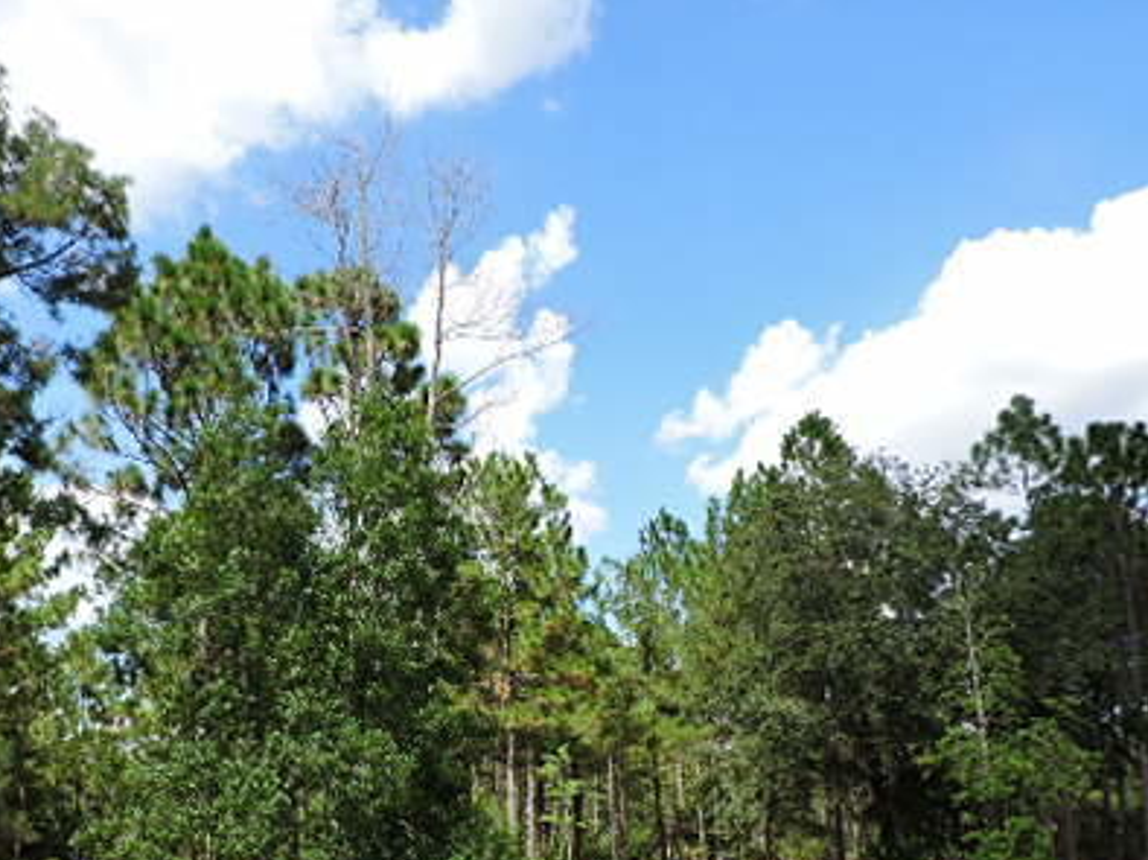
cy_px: 624
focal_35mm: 39
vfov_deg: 36.1
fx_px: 1293
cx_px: 405
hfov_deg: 47.3
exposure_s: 1/800
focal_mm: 4.3
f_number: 3
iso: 100
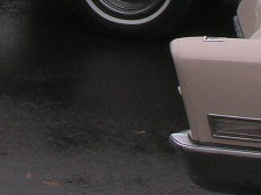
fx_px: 2971
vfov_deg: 3.7
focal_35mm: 394
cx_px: 143
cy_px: -196
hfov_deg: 5.0
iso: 50
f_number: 7.4
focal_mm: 14.3
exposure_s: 1/63.2
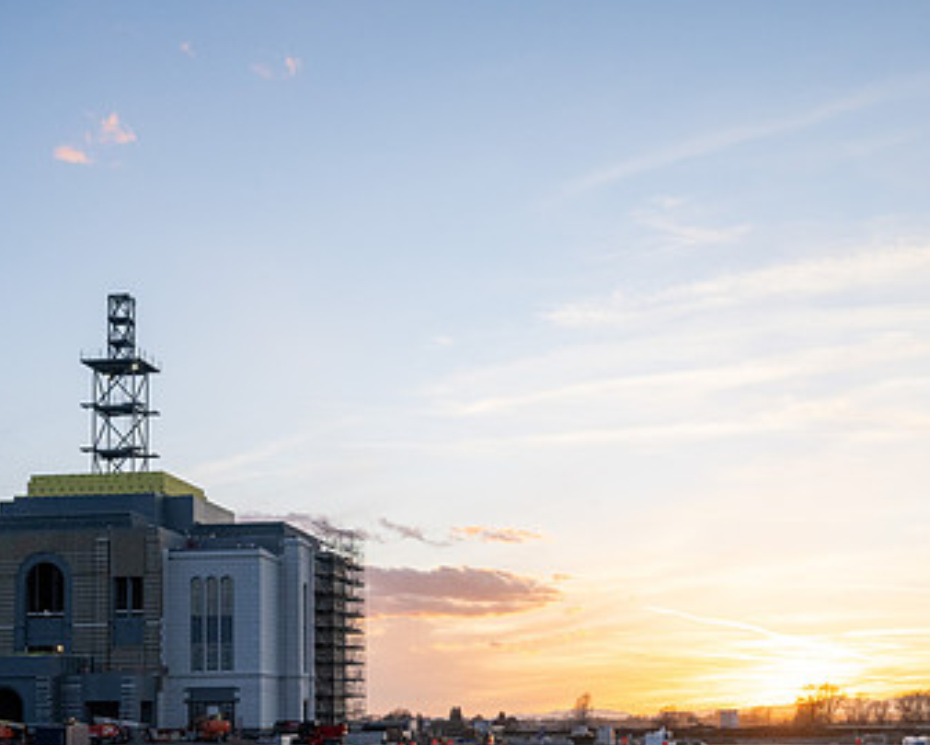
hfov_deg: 33.5
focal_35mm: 56
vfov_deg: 26.7
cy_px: 587
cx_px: 494
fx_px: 1542
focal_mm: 30
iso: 640
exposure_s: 1/160
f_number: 13
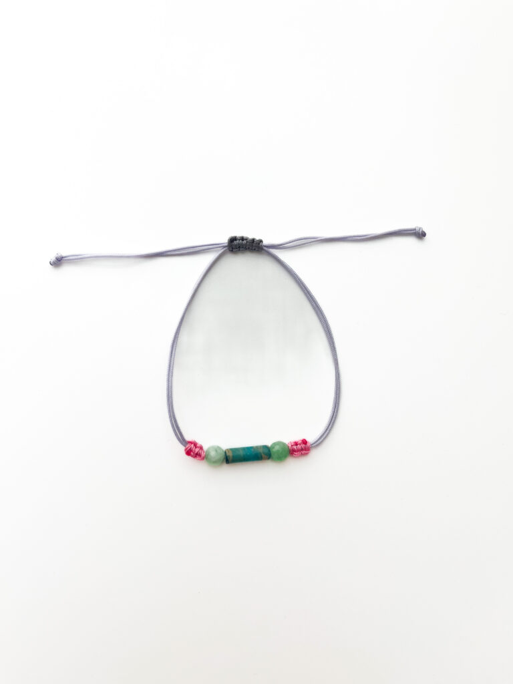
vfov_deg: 67.3
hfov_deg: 53.1
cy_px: 342
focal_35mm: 26
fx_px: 514
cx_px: 256
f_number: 1.6
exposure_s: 1/120
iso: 125
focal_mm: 5.1
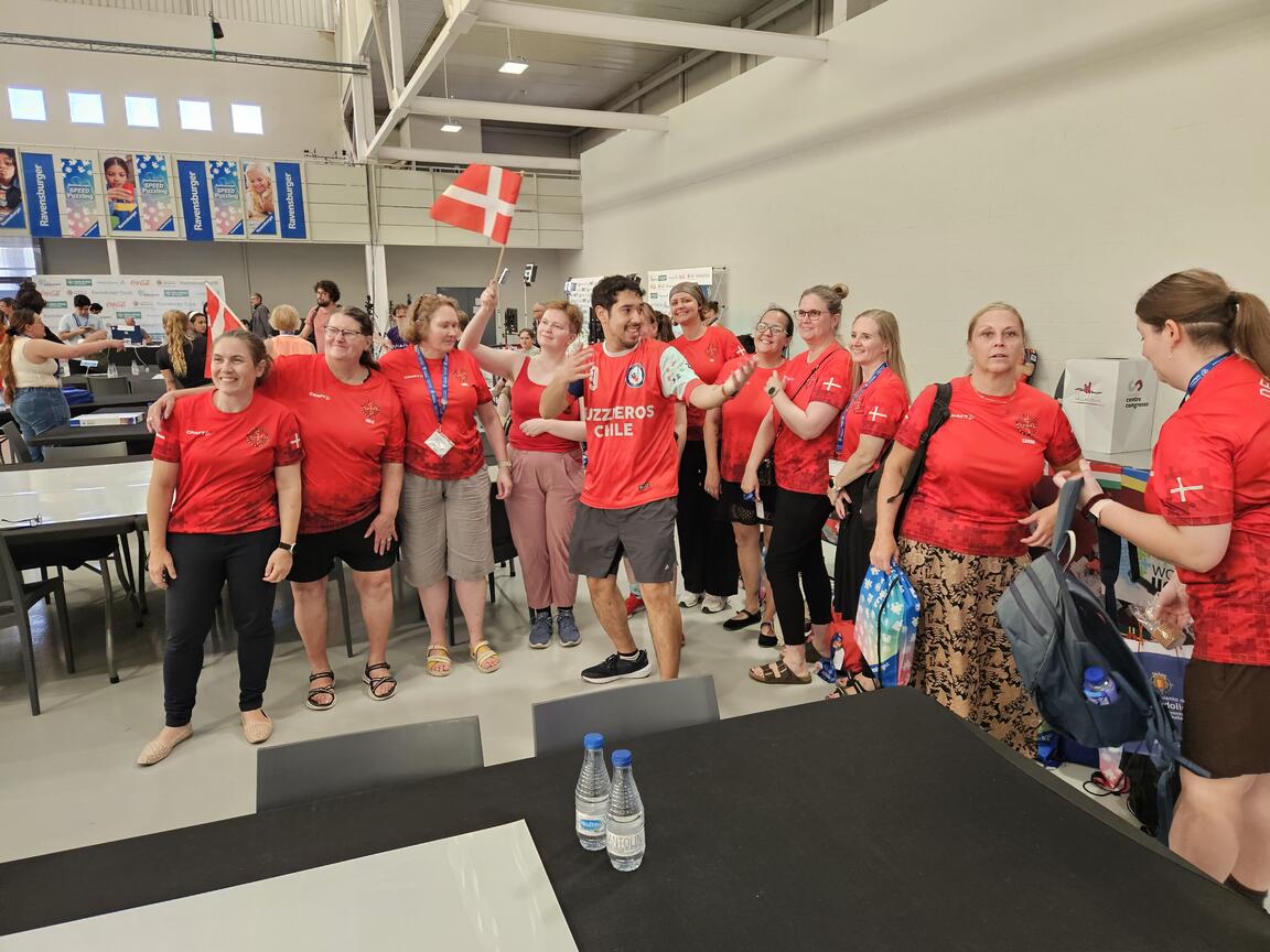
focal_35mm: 23
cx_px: 635
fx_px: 844
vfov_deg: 58.9
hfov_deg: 73.9
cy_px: 476
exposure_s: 1/180
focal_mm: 5.4
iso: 200
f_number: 1.8
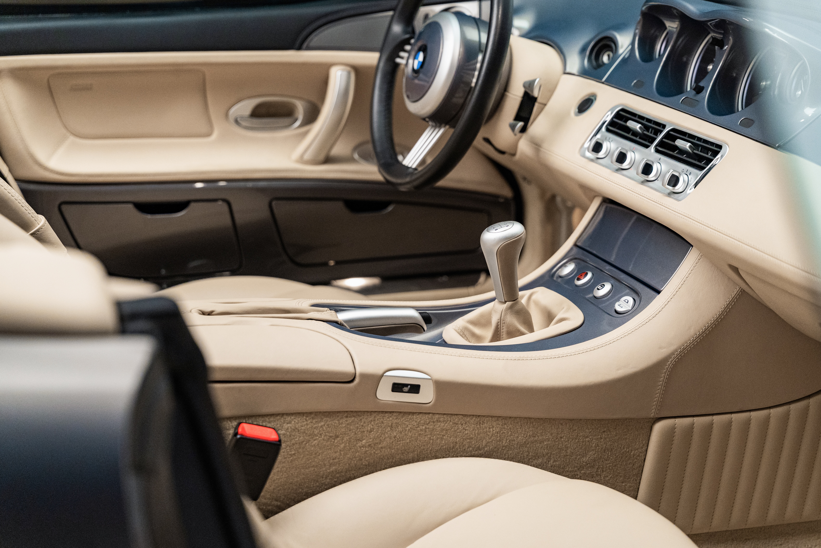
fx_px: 1596
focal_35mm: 70
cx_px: 410
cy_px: 274
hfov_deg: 28.8
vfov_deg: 19.5
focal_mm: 70
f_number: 2.8
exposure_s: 1/100
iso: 2500
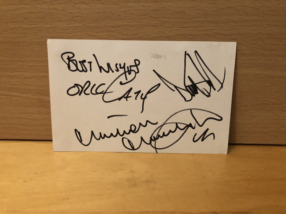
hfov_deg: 63.4
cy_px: 107
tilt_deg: -24.2
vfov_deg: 49.7
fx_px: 231
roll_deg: -0.8
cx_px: 143
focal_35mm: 28
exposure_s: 1/8
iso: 100
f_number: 1.8
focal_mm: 3.99
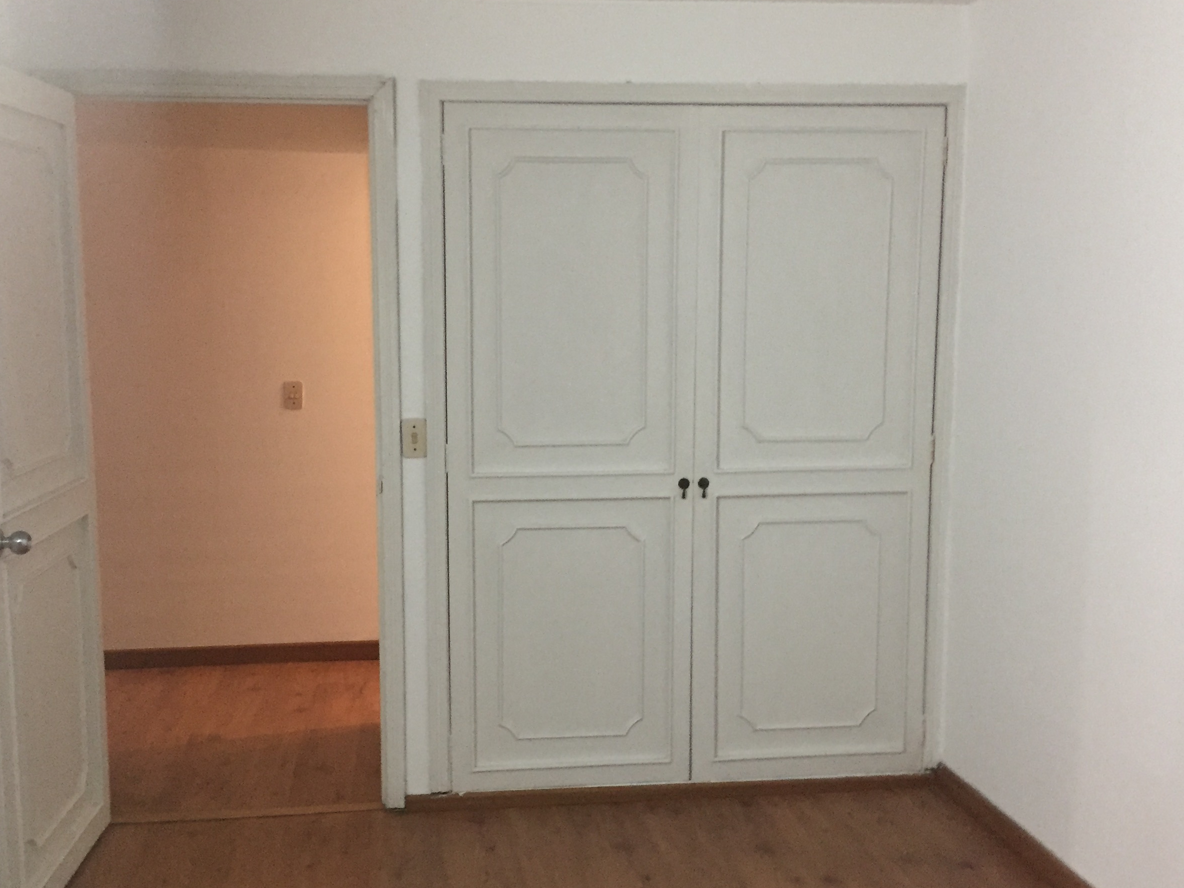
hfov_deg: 46.8
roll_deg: -0.6
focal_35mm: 40
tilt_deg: -6.1
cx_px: 546
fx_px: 1368
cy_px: 493
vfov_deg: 35.9
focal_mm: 4.15
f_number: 2.2
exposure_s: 1/17
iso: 250
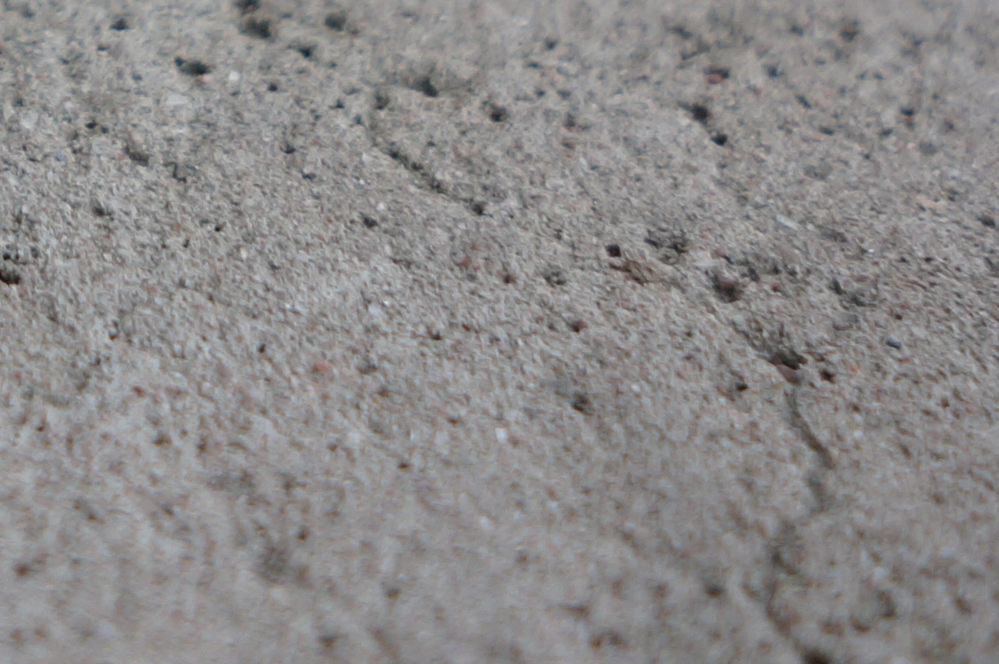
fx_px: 3271
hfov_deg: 16.4
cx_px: -297
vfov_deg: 11.0
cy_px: -436
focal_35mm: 118
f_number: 4
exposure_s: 1/100
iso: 320
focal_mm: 20
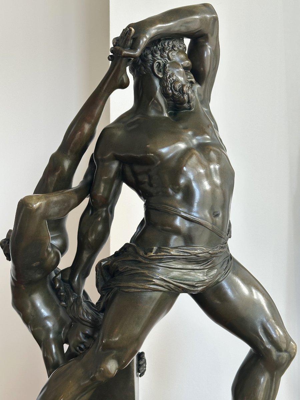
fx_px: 555
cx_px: 150
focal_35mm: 48
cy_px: 200
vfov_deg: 39.7
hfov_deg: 30.3
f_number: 1.78
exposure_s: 1/121
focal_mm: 6.86
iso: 80
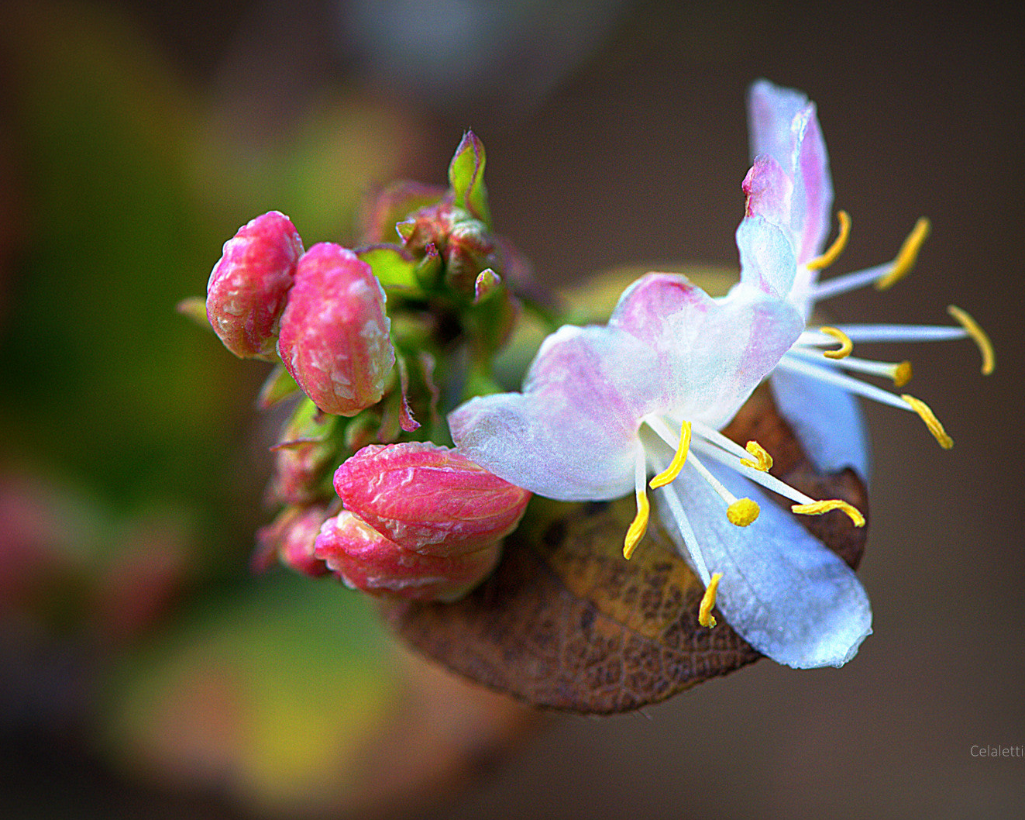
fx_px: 5416
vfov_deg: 8.7
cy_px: 411
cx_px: 565
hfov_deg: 10.8
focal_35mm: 179
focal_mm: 105
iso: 400
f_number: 6.3
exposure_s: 1/400
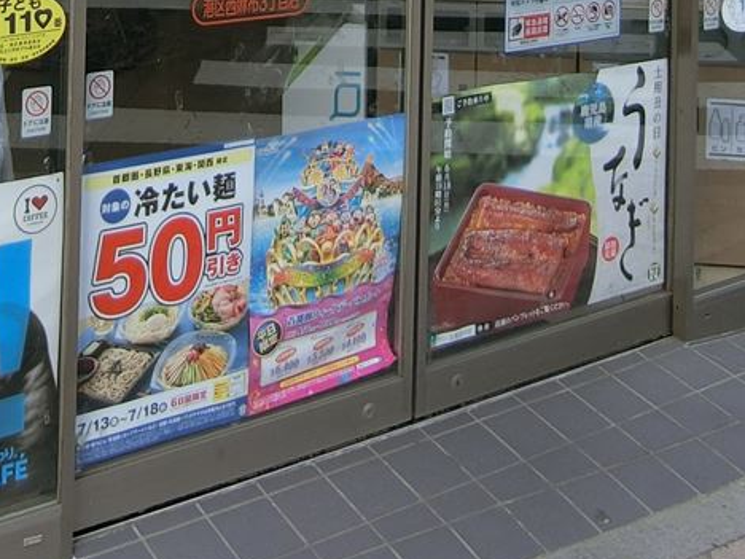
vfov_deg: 19.7
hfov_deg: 29.7
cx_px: 266
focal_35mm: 65
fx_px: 1399
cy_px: -272
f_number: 2.7
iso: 80
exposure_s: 1/640
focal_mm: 4.06
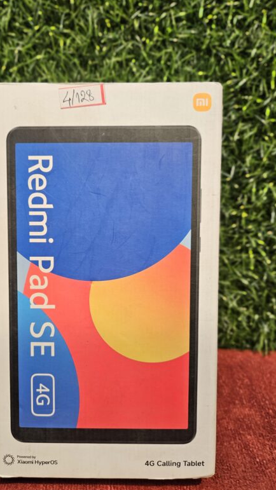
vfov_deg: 71.9
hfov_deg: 44.1
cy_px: 239
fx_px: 338
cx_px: 107
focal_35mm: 26
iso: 160
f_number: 1.8
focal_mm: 5.4
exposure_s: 1/100
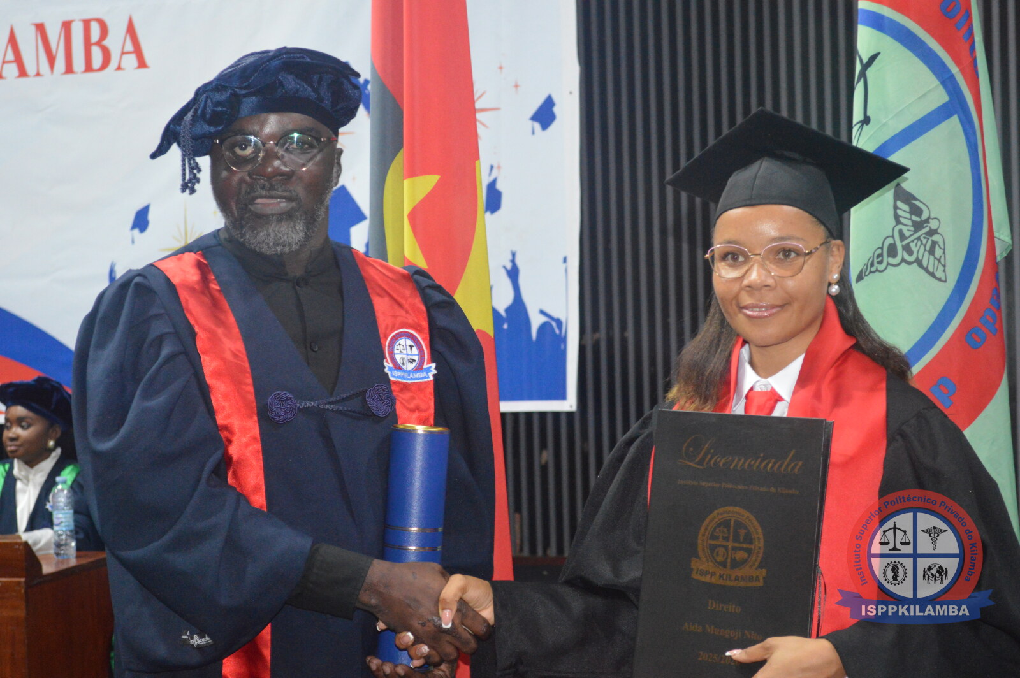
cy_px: 339
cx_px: 510
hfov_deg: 30.5
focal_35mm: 66
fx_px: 1868
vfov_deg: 20.6
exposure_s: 1/60
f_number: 5.3
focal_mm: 44
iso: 2500
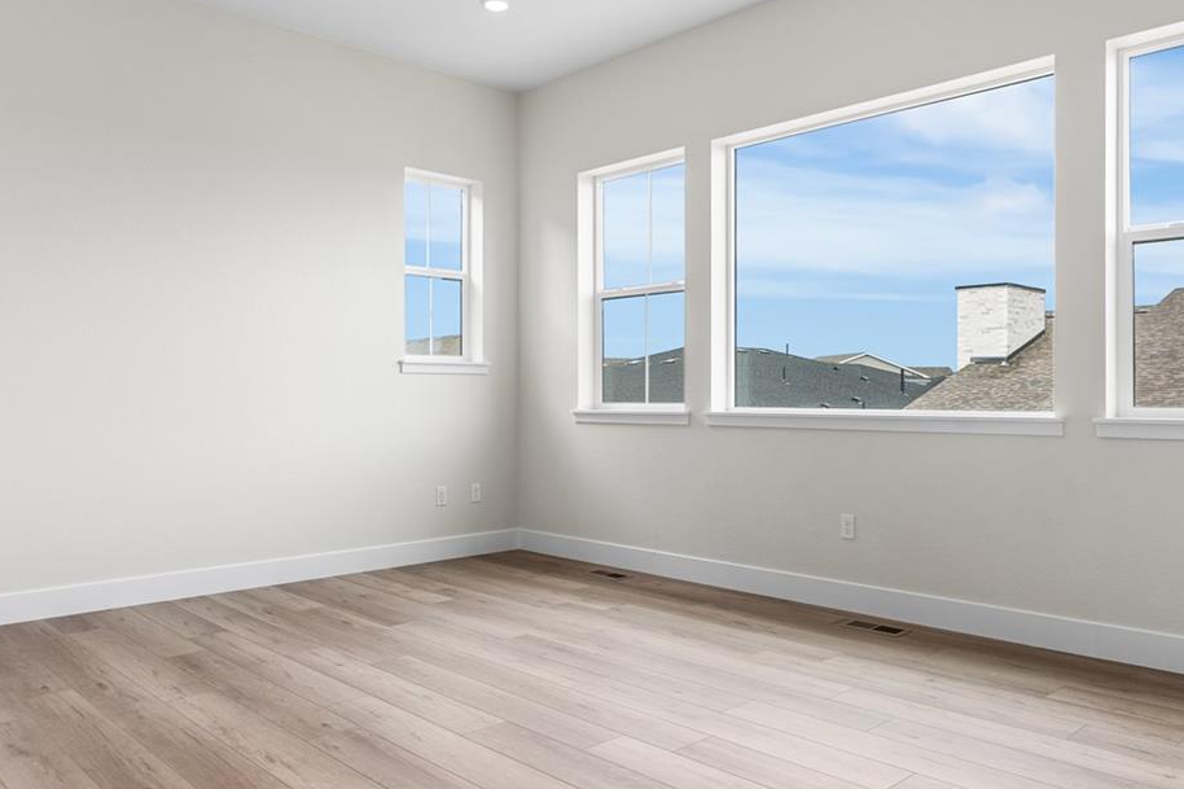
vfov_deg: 45.1
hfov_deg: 63.9
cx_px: 610
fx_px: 949
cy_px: 403
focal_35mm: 29
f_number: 8
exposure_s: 1/15
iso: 500
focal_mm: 16.5
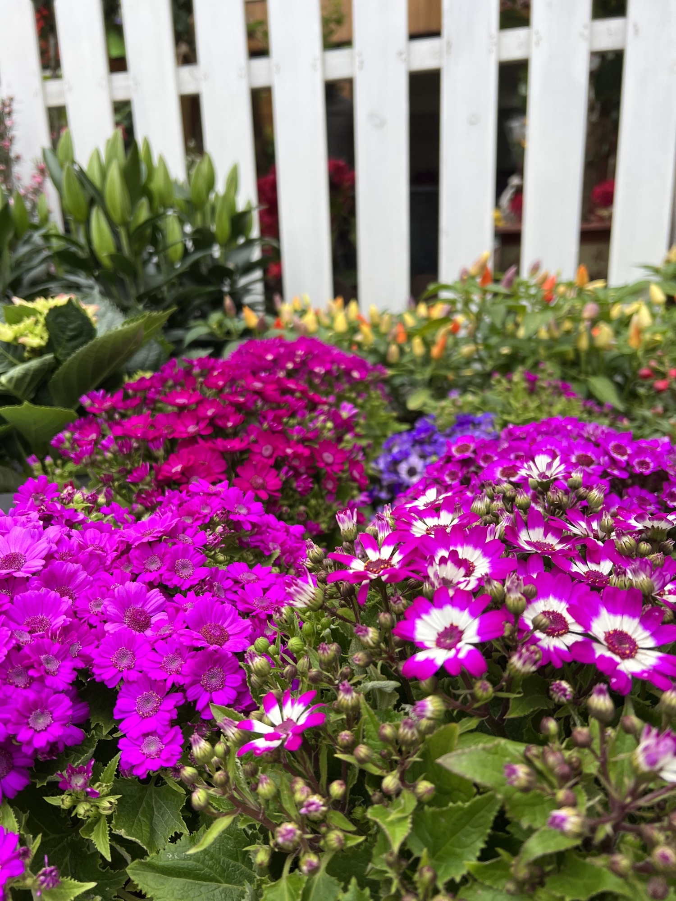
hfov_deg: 53.1
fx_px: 677
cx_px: 338
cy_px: 450
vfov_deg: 67.3
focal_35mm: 26
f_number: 1.5
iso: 50
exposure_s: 1/666
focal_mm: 5.7
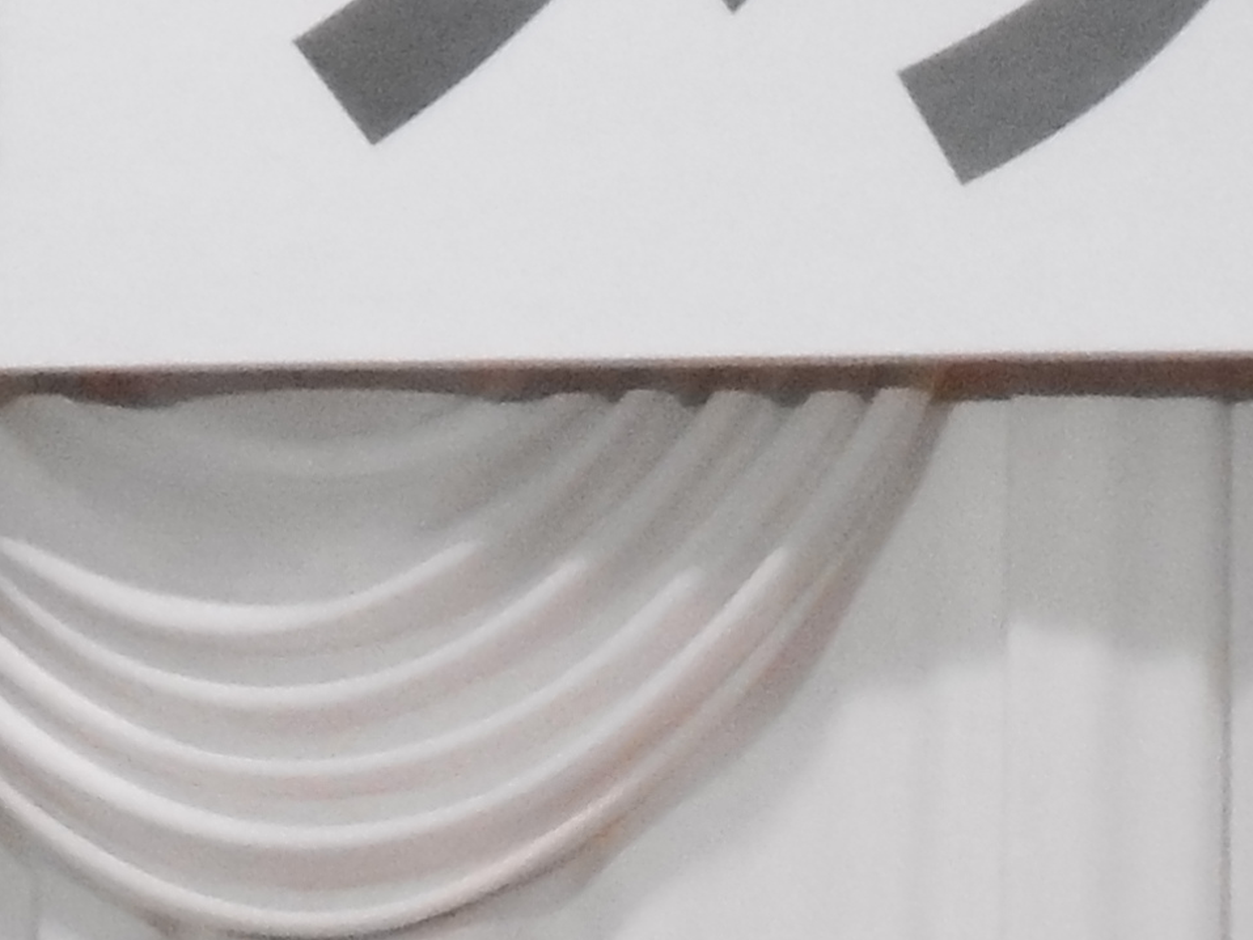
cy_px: 1591
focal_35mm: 1077
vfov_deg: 1.4
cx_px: 738
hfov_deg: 1.8
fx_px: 38989
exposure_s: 1/60
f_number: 6.6
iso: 560
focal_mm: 36
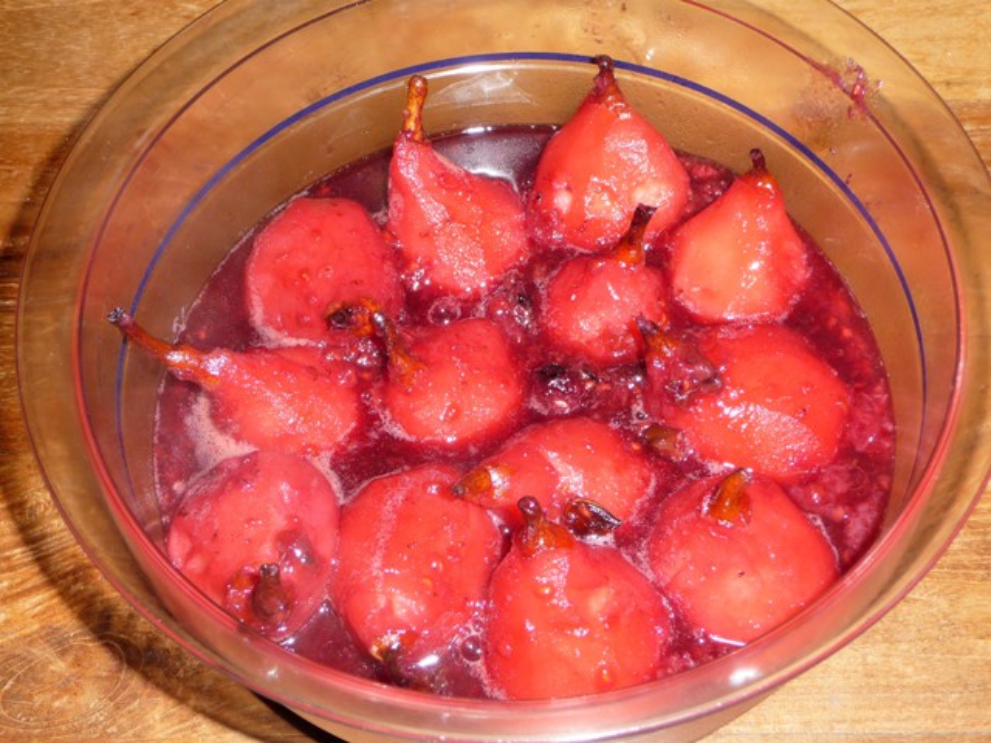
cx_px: 496
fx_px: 1575
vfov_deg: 26.6
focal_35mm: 55
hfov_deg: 34.9
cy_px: 372
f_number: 4.3
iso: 100
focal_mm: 9.3
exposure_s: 1/30
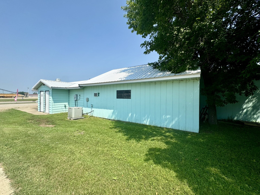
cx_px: 130
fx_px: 105
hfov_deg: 102.1
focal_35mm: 14
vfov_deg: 85.7
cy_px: 98
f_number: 2.2
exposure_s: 1/2083
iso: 50
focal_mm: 2.22
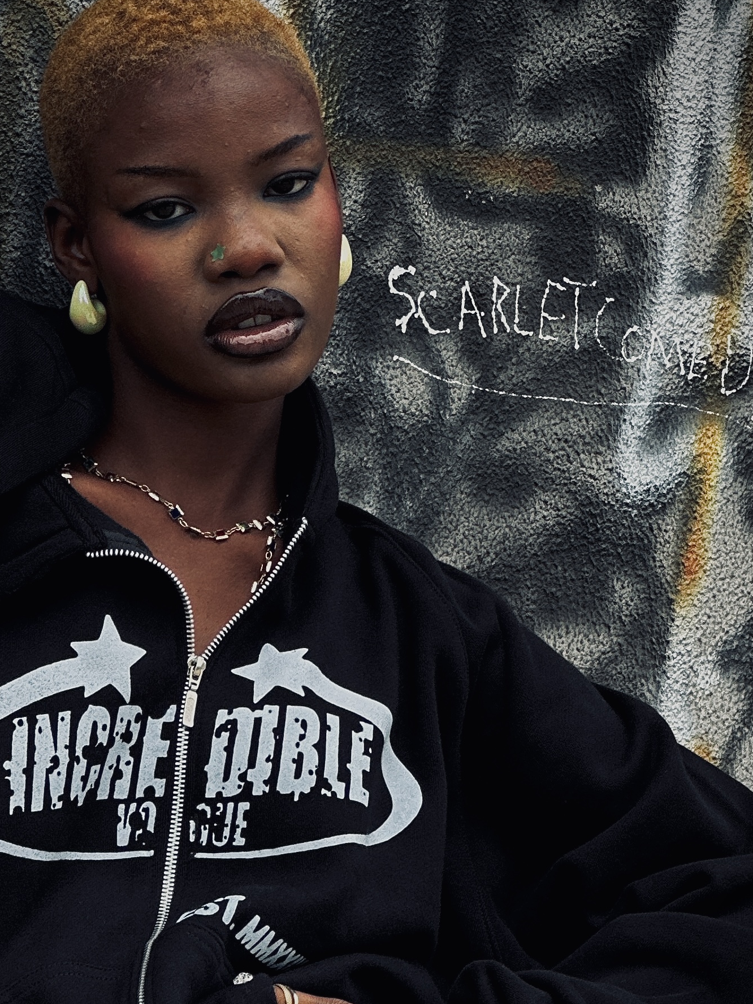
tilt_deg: +0.2
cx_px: 221
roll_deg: -2.6
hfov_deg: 13.2
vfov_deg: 17.6
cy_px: 562
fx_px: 3250
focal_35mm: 112
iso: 50
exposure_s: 1/121
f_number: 2.8
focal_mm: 9
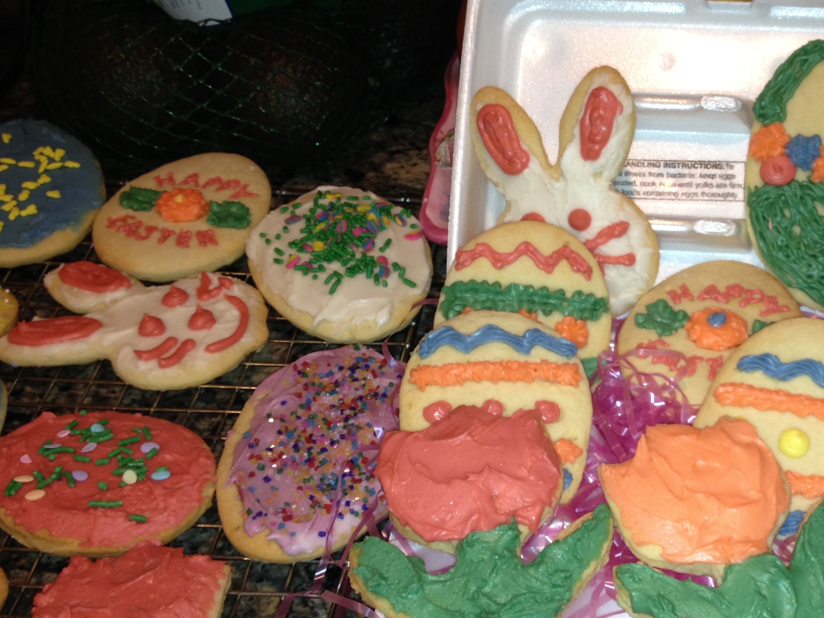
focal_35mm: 63
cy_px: 320
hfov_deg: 30.2
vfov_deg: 23.3
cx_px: 618
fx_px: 1500
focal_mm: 4.28
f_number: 2.4
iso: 50
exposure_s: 1/20
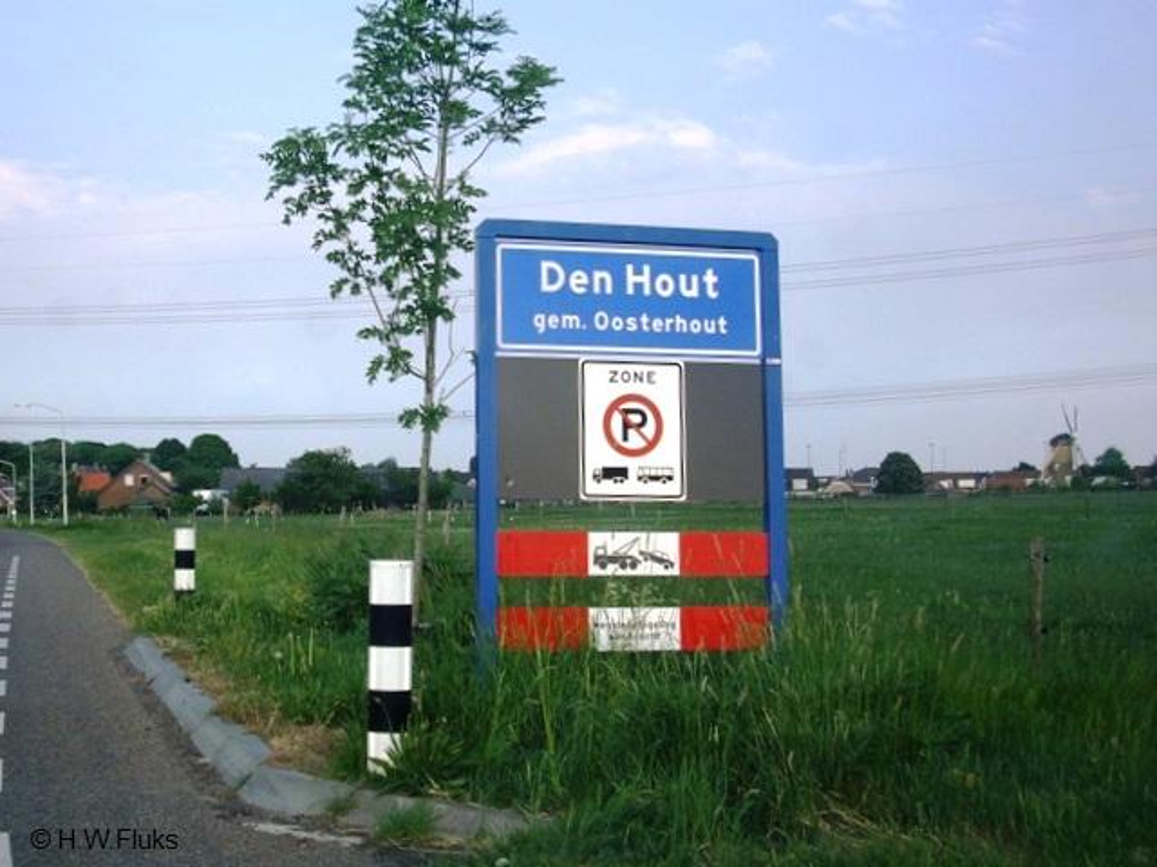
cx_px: 578
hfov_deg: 49.0
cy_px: 434
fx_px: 1270
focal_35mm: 38
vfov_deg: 37.7
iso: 64
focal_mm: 7.9
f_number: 2.8
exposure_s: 1/500
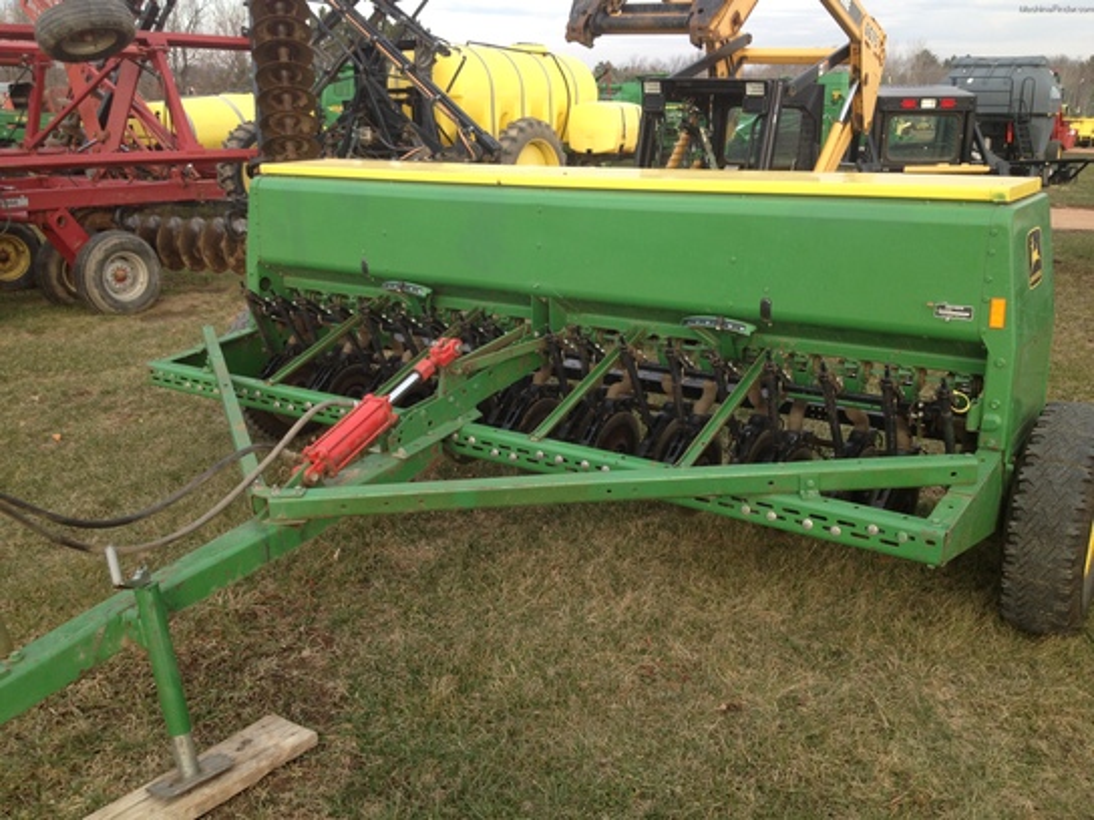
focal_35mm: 35
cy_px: 410
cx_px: 547
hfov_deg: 52.6
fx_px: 1106
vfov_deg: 40.7
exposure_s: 1/245
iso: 50
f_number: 2.4
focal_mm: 4.28
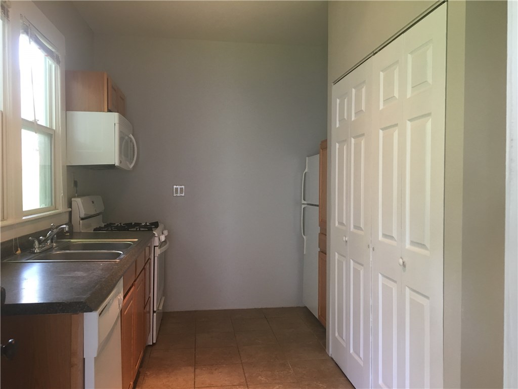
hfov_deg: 61.7
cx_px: 259
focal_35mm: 29
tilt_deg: -1.3
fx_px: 434
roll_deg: -0.1
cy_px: 194
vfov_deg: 48.2
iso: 100
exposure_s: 1/30
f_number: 2.2
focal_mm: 4.15
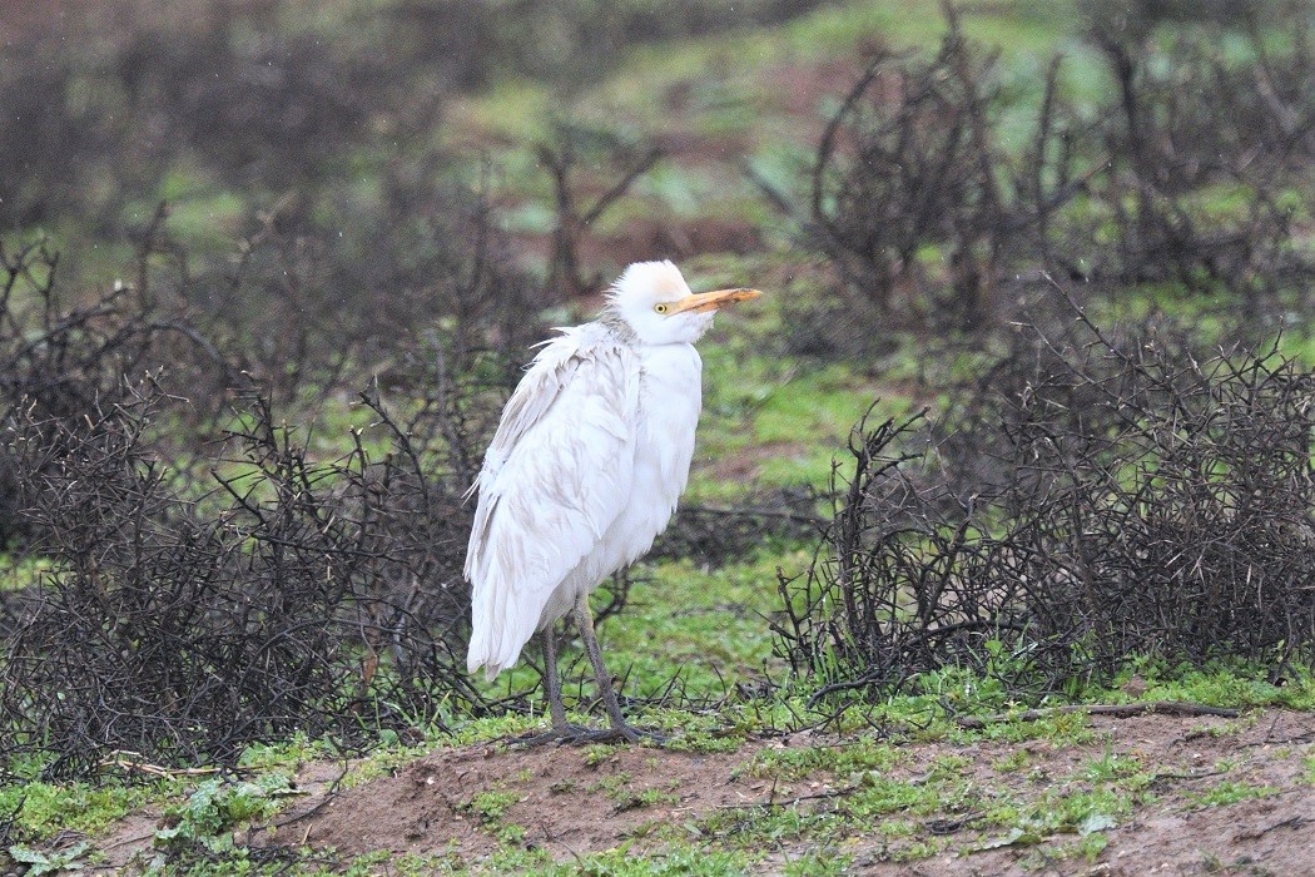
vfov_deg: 2.2
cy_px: 438
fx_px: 23011
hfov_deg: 3.3
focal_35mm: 630
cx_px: 658
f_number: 5.6
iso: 1600
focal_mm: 420
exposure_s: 1/1600
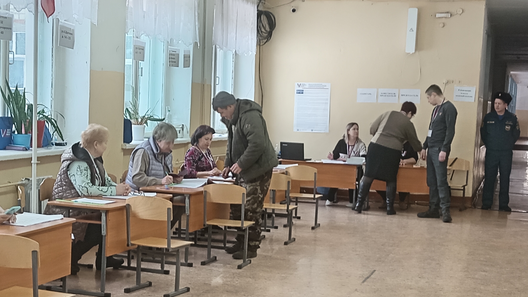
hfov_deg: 32.3
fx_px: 910
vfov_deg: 18.5
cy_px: 188
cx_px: 234
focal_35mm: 65
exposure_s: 1/25
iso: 355
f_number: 1.8
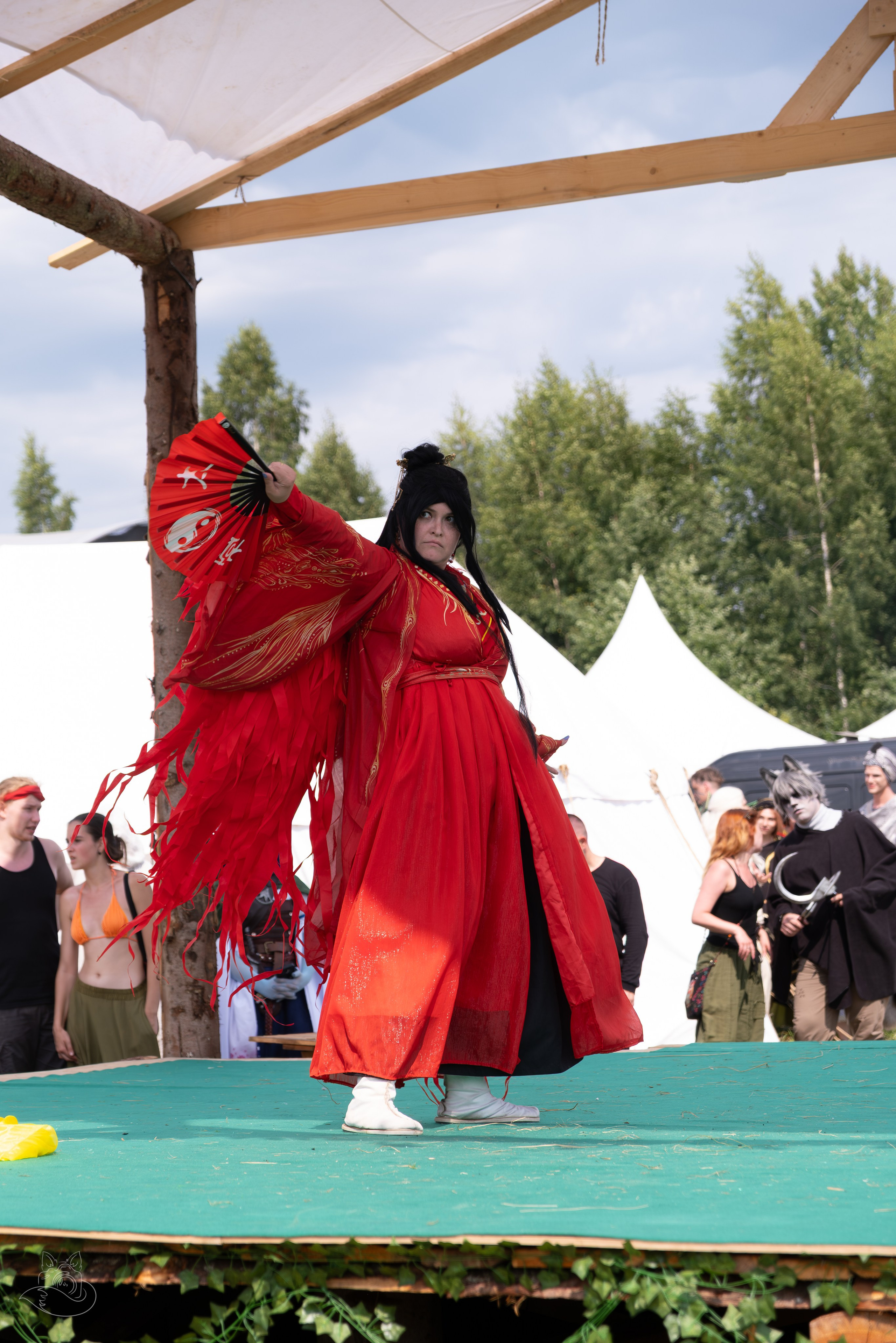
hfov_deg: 17.1
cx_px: 448
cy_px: 672
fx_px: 2986
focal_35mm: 80
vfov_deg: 25.4
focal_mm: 53.3
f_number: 4
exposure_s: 1/1000
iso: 160
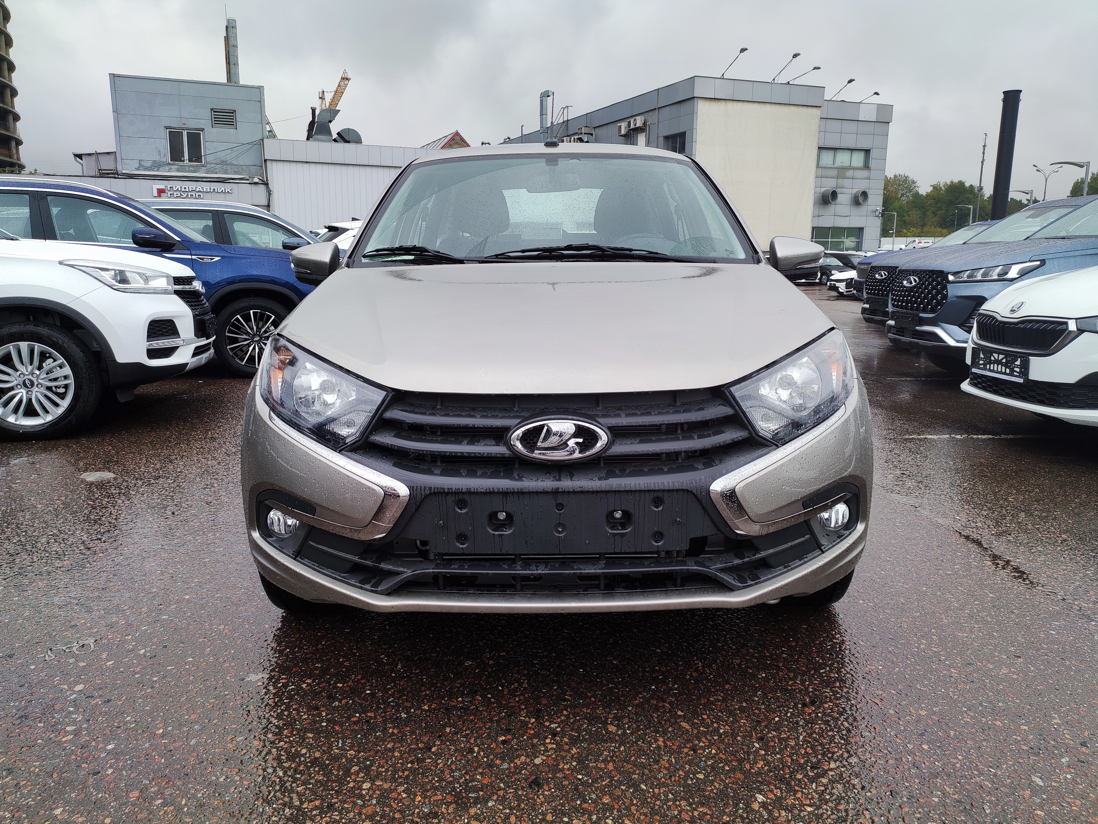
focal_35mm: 18
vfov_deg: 71.6
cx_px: 552
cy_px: 404
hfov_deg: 87.8
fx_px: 571
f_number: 1.79
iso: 50
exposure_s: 1/172
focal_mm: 4.74
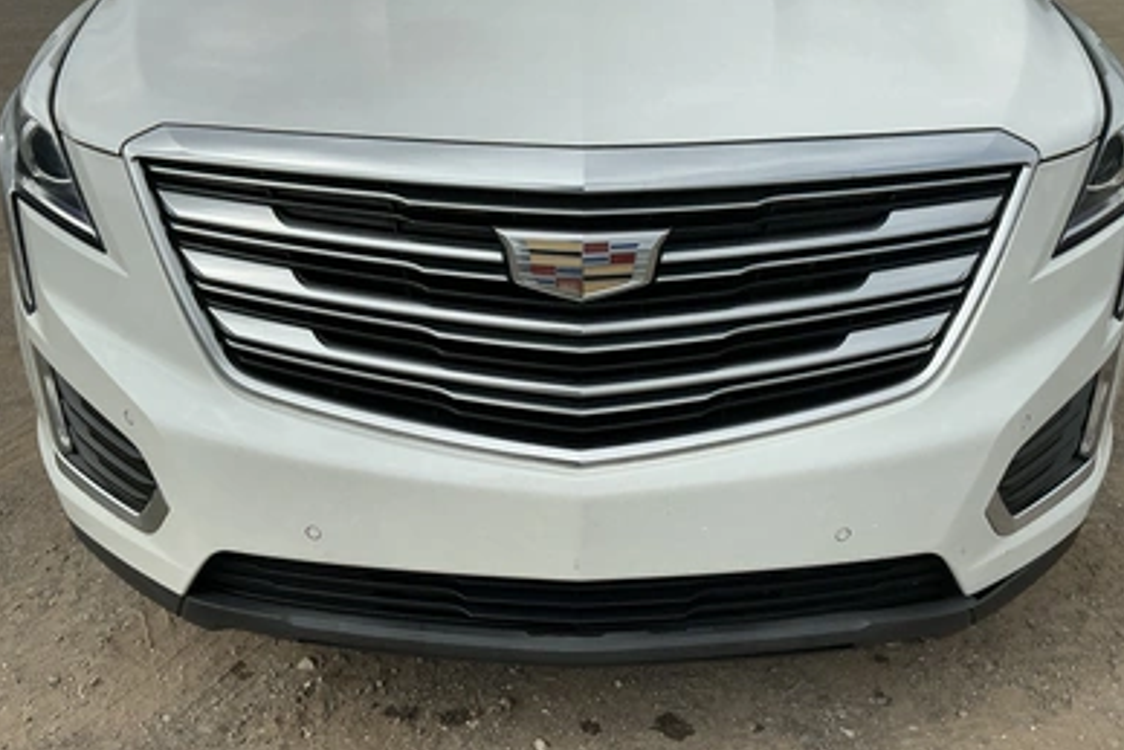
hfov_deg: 61.9
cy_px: 405
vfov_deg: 43.6
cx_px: 571
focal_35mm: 30
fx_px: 937
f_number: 1.8
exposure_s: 1/2320
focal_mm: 3
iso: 25
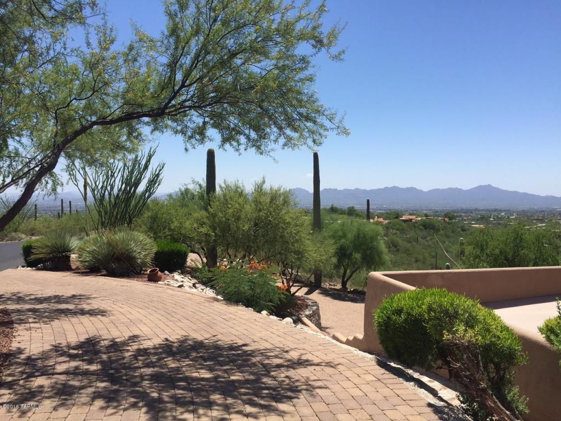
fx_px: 470
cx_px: 280
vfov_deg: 48.2
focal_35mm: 29
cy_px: 210
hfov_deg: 61.7
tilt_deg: -1.8
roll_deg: -0.4
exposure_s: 1/2475
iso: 32
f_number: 2.2
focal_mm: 4.15
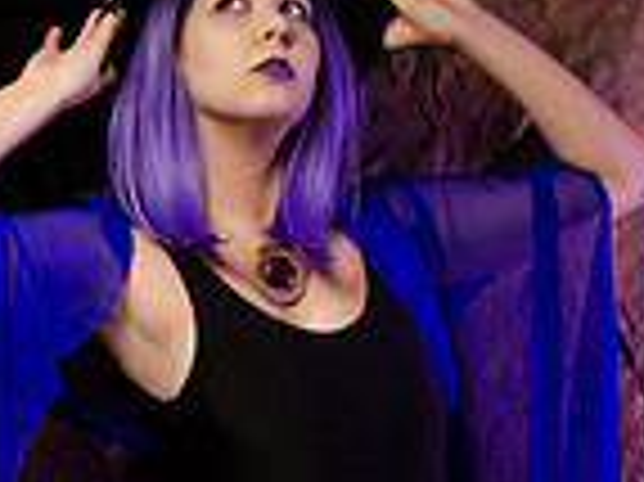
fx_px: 2193
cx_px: 257
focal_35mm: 118
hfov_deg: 16.7
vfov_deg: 11.8
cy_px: 779
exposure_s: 1/60
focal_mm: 26
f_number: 22
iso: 200
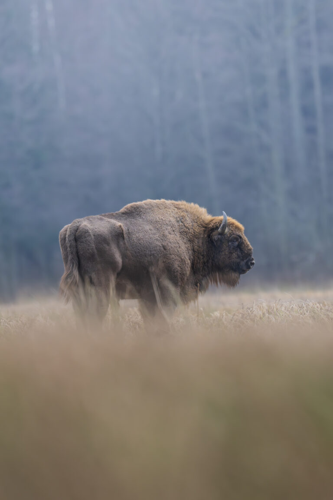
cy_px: 250
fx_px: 8324
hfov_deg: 2.3
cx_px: 166
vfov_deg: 3.4
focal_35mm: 600
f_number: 3.5
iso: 1250
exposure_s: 1/250
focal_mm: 400
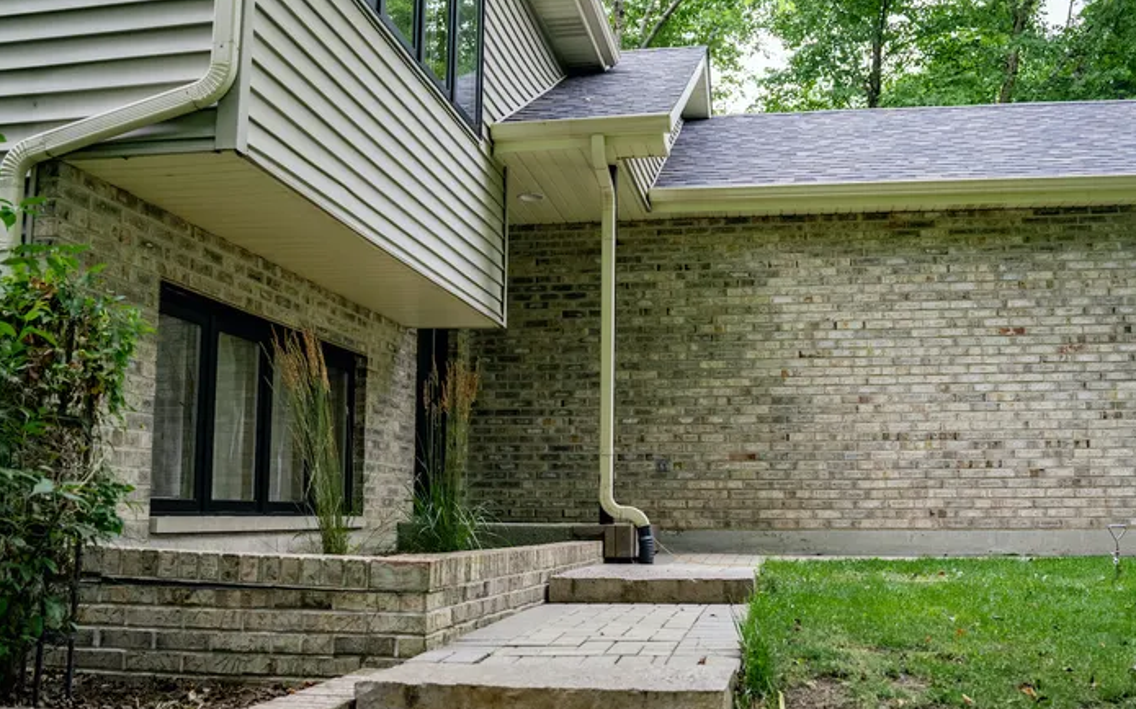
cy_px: 361
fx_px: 1176
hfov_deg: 51.6
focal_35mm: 38
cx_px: 569
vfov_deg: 33.6
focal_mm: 24
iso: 1600
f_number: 2.8
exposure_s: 1/500
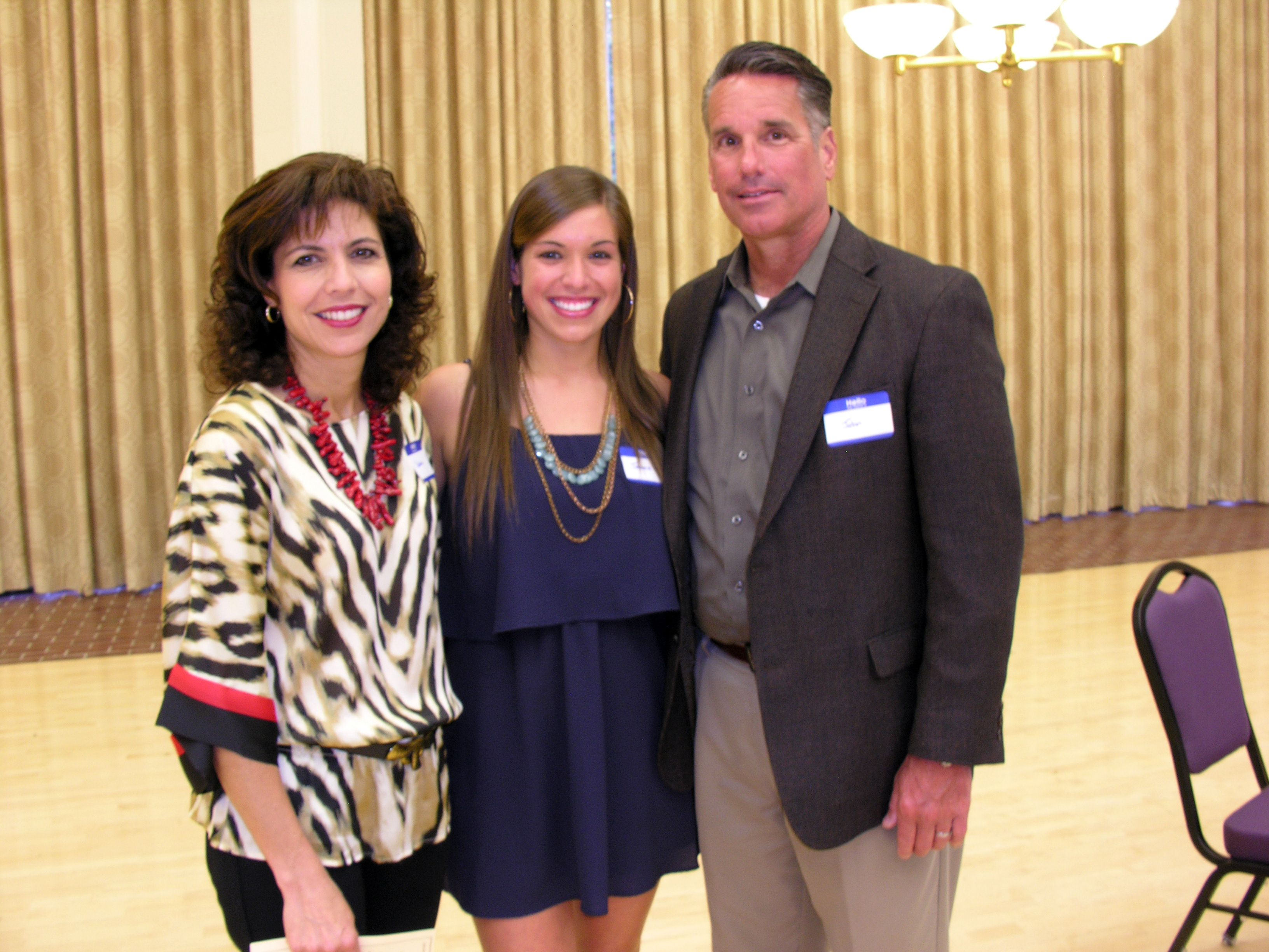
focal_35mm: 35
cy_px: 476
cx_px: 634
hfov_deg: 52.6
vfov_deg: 40.7
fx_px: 1283
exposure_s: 1/4.2
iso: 77
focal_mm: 8.9
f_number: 4
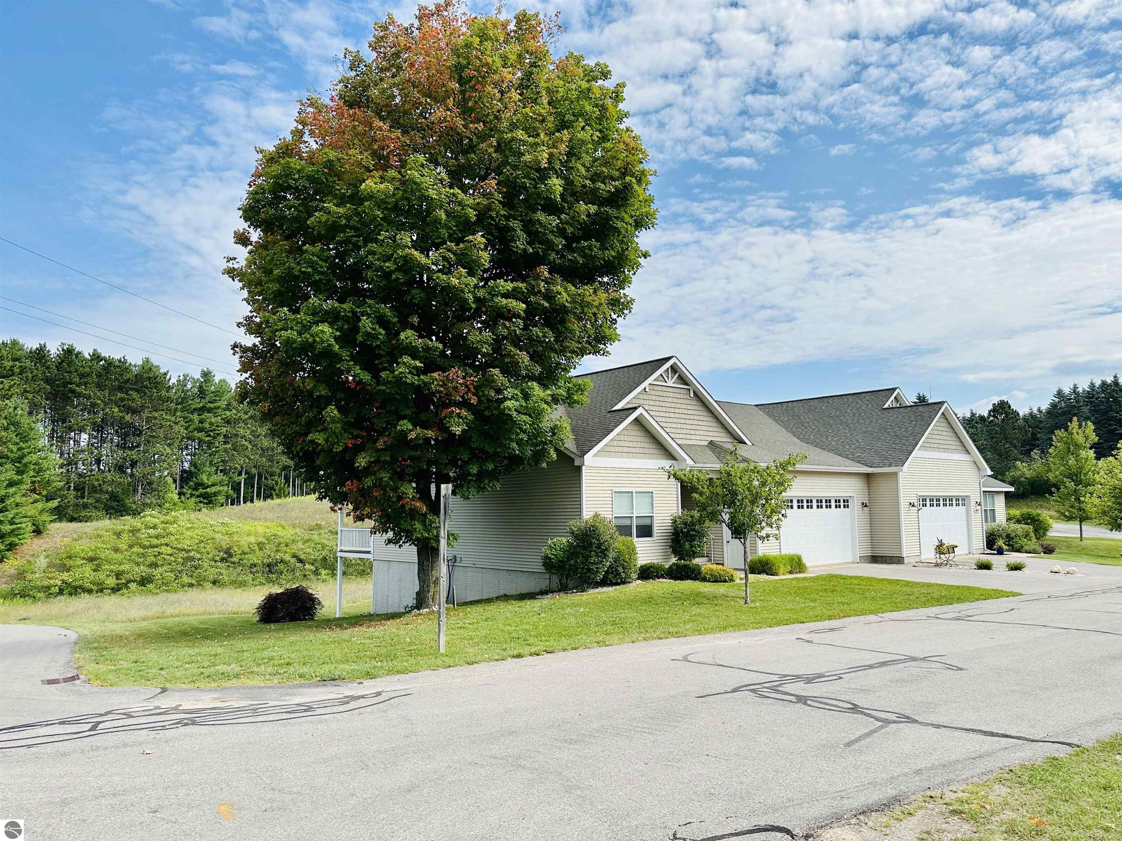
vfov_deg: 56.8
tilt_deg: +6.5
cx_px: 561
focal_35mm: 24
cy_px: 420
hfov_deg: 71.6
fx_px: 778
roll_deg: +0.6
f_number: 1.78
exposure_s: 1/5263
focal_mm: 6.86
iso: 80
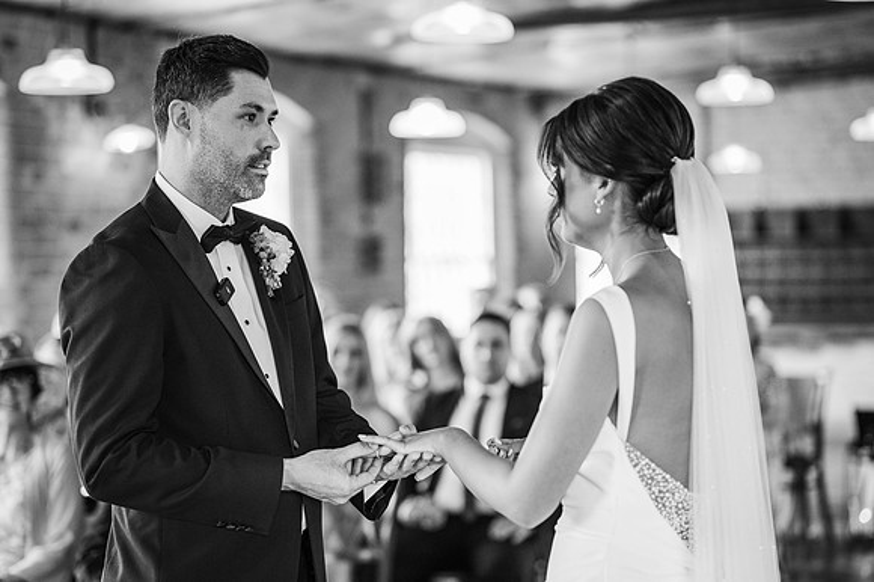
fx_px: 2062
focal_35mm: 85
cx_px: 437
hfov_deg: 23.9
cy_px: 291
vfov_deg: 16.1
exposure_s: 1/200
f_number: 2.2
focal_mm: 85
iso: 1250
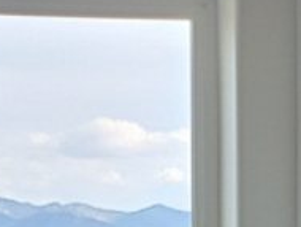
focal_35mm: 145
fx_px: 1262
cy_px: 465
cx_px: 242
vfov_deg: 9.5
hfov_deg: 13.5
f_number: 1.8
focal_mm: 6.4
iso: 438
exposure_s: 1/1845
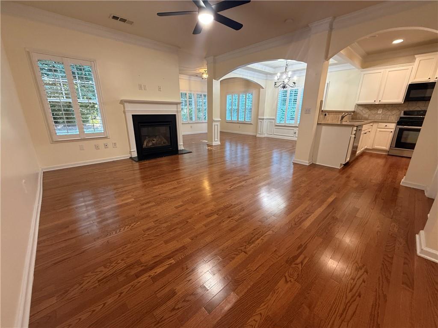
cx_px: 219
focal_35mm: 14
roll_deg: +0.3
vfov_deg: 85.7
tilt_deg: -16.7
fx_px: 177
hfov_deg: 102.1
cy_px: 164
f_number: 2.2
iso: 320
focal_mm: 2.22
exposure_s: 1/60
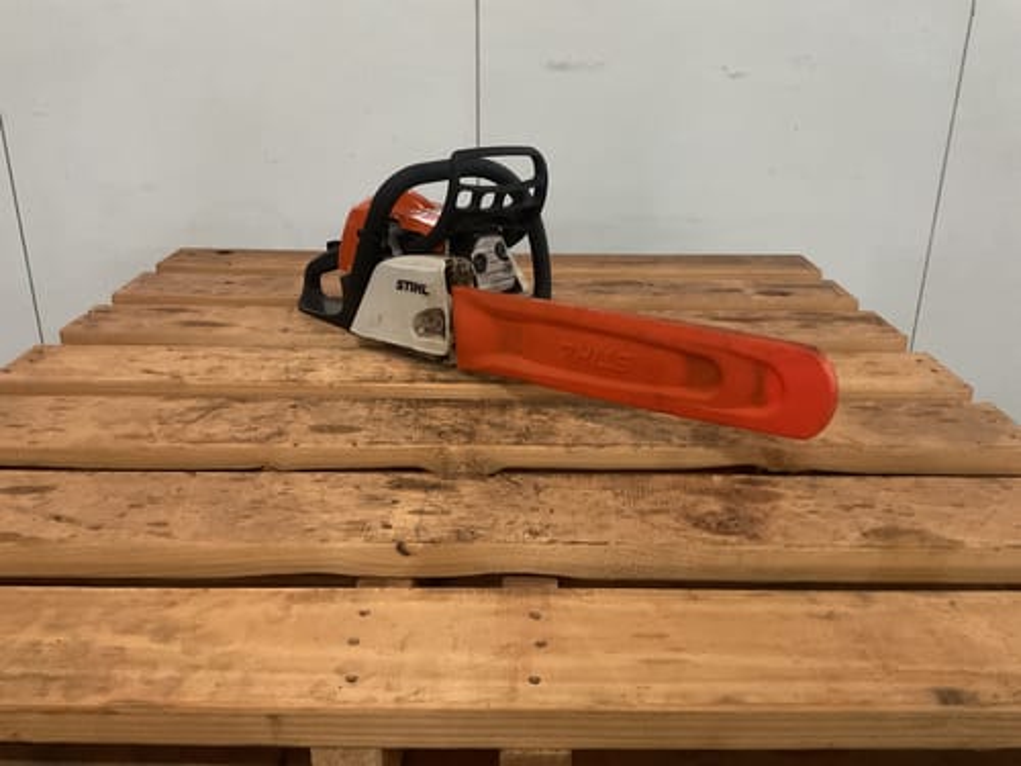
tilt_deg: -23.2
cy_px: 383
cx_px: 510
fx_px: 855
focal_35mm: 29
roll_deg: -0.8
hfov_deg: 61.7
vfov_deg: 48.2
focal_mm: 3
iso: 400
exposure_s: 1/30
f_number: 1.8
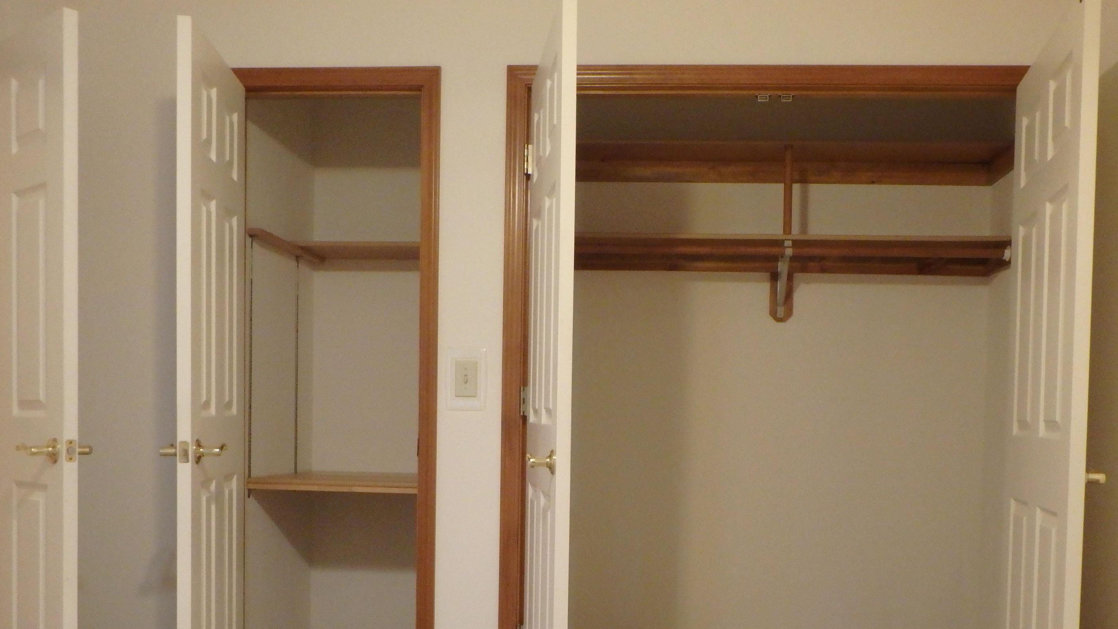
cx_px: 616
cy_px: 459
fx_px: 1038
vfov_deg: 33.2
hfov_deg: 56.5
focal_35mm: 35
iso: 800
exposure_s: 1/30
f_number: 4.6
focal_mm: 5.2
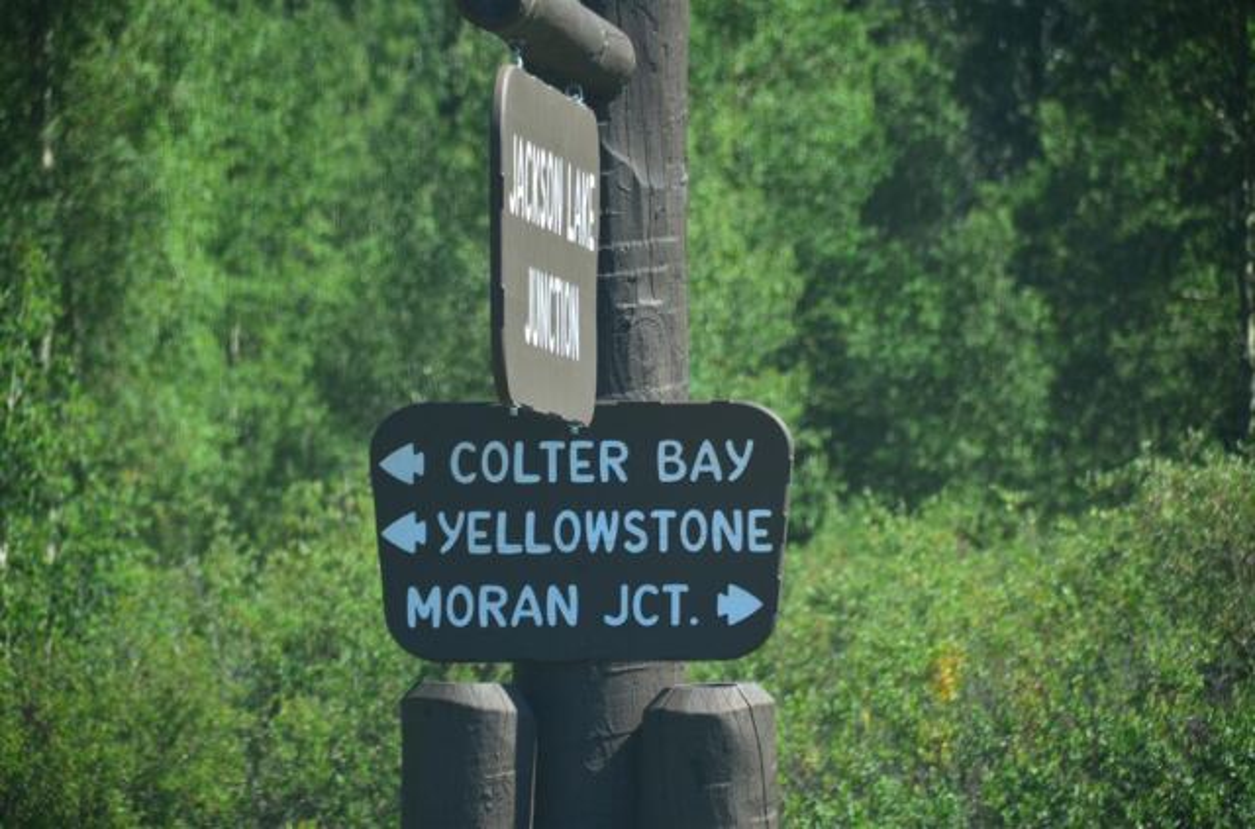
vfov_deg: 4.6
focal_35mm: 300
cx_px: 628
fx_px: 10430
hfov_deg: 6.9
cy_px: 414
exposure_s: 1/400
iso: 200
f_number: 5.6
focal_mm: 200
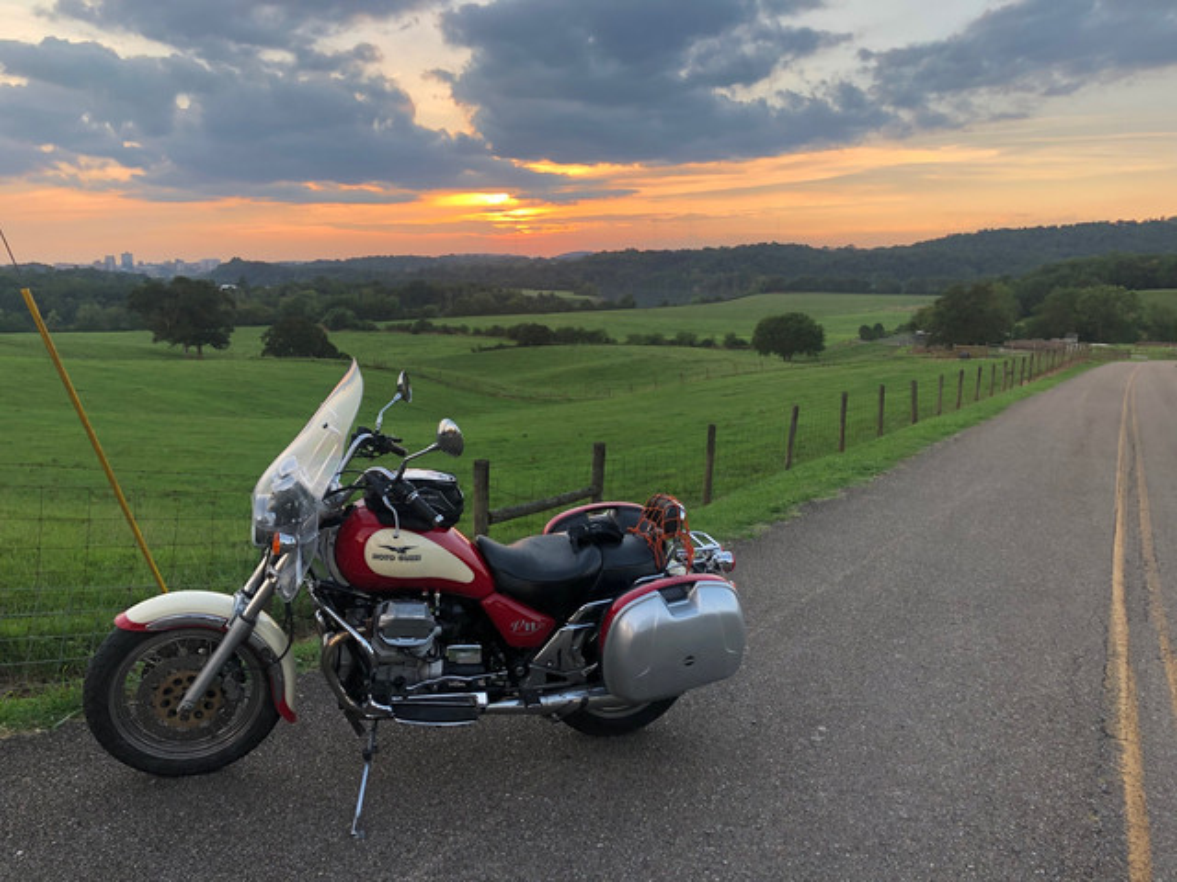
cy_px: 441
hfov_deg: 63.4
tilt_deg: -9.4
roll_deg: +1.3
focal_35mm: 28
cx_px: 588
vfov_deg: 49.7
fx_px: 952
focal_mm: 4
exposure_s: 1/196
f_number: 1.8
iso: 20
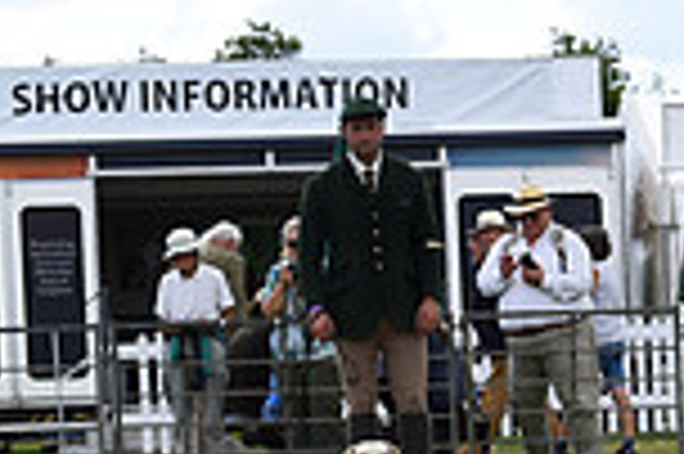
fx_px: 3625
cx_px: 1264
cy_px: 634
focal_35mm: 191
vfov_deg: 7.1
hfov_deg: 10.1
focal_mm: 50
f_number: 9
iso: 720
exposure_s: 1/1250
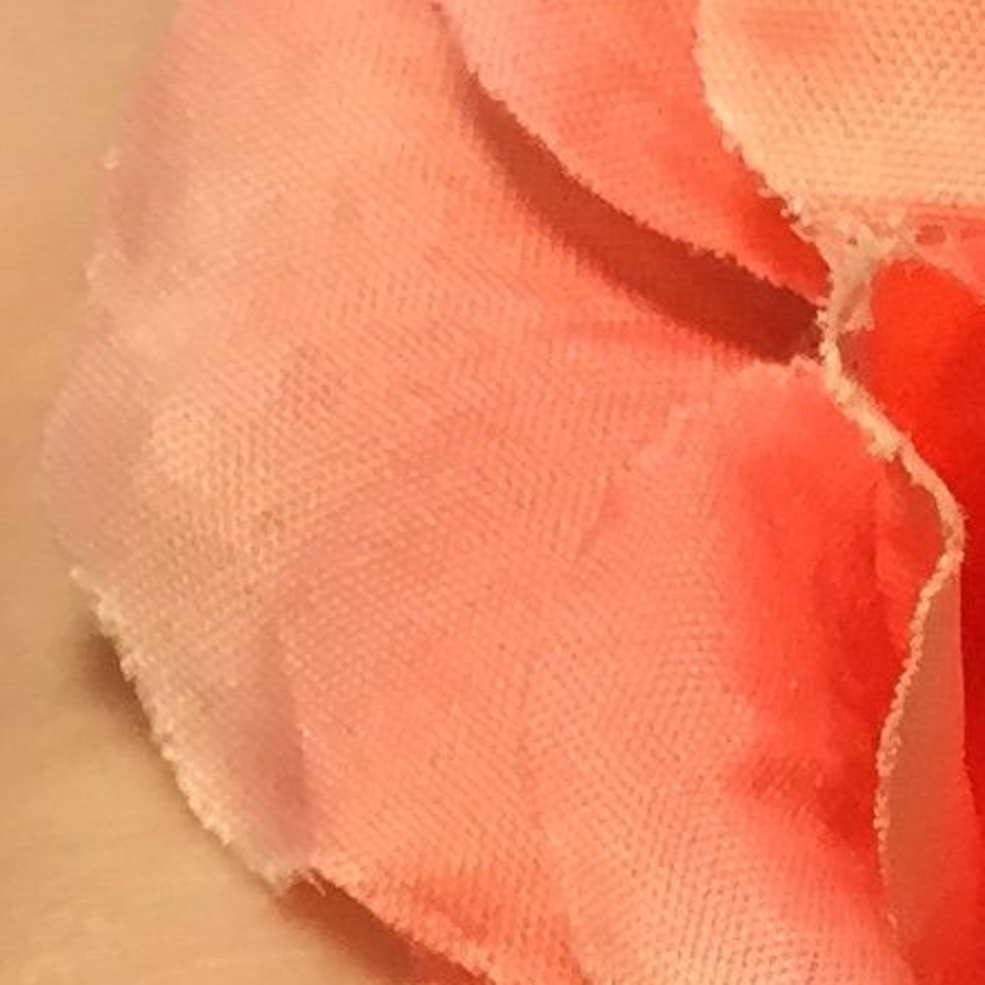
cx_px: 1563
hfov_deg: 9.0
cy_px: 2095
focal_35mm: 189
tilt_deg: -53.6
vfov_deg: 8.7
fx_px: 6085
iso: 32
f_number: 2.2
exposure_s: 1/40
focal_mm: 4.15
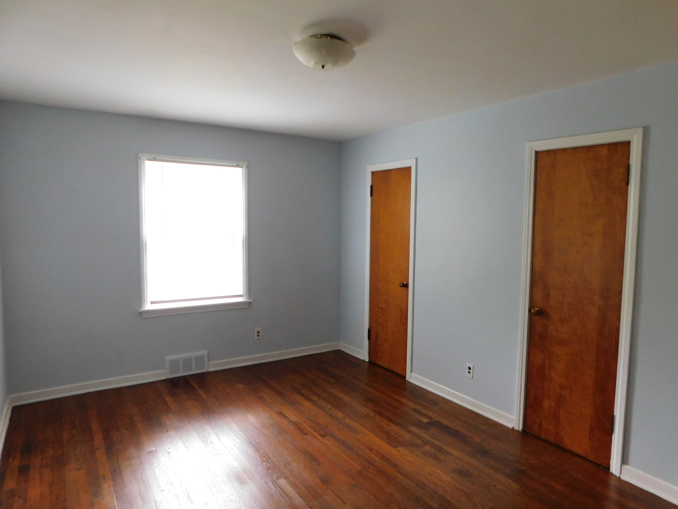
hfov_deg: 73.9
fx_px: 450
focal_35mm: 23
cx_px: 339
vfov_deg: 58.9
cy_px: 254
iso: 400
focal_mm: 4
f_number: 3
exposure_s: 1/30
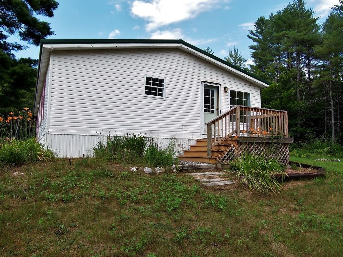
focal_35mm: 26
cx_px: 172
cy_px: 128
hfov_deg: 67.3
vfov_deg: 53.1
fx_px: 258
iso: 64
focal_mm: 4.7
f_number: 3.2
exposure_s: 1/250
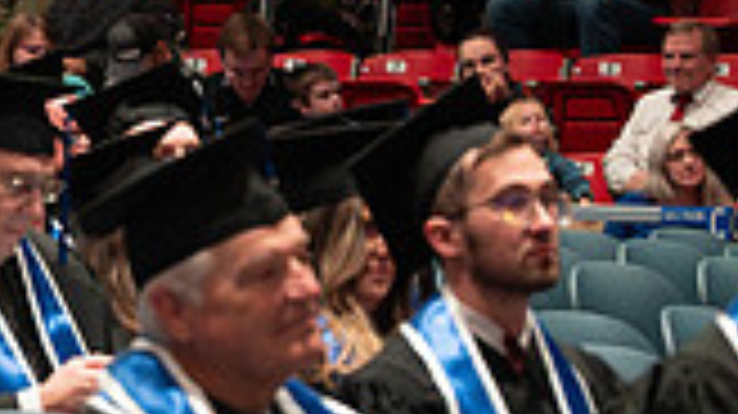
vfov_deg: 3.0
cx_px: -439
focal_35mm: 402
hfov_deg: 5.3
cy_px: -71
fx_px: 7862
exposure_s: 1/60
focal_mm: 70
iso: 2500
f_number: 4
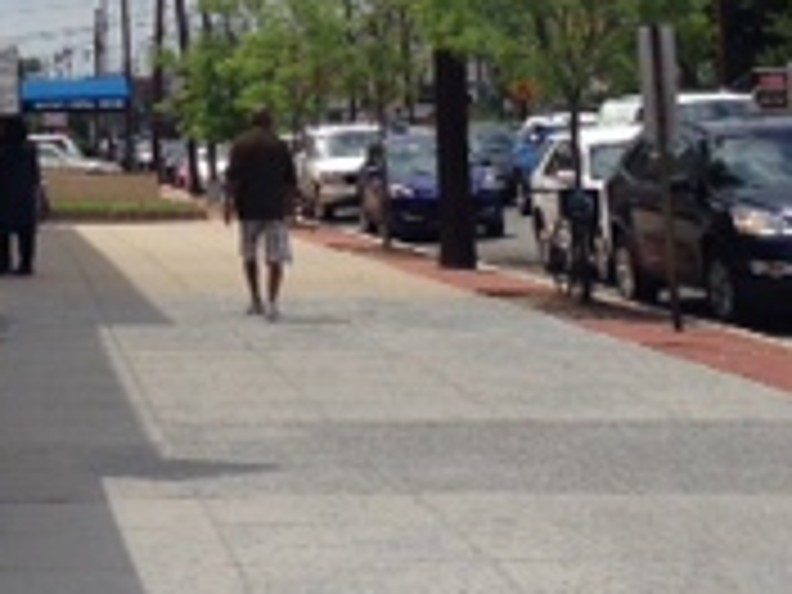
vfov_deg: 11.8
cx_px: -54
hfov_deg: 16.0
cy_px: -292
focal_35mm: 120
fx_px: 2746
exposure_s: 1/2463
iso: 50
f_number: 2.4
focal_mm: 4.12
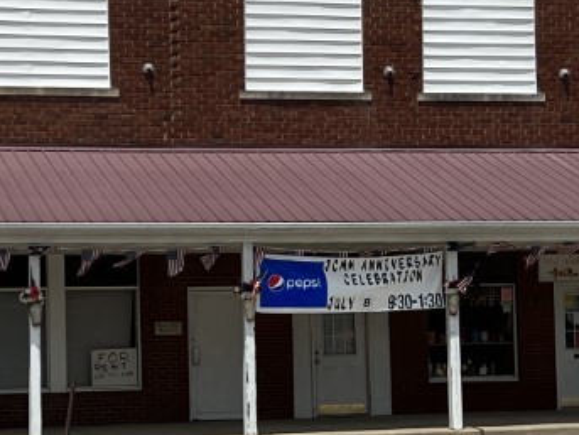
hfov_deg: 17.9
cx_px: 149
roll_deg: +1.4
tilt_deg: +2.3
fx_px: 1825
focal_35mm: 109
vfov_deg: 13.6
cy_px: 253
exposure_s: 1/8000
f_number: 1.5
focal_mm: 5.7
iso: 50
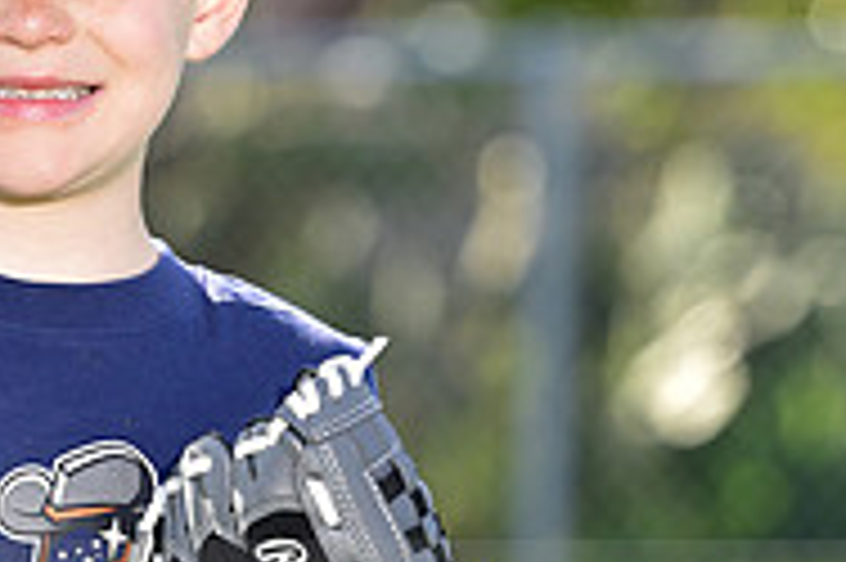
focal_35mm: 618
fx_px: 14510
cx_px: 74
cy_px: 602
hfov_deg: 3.3
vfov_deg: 2.2
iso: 100
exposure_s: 1/160
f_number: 5.6
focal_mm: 200
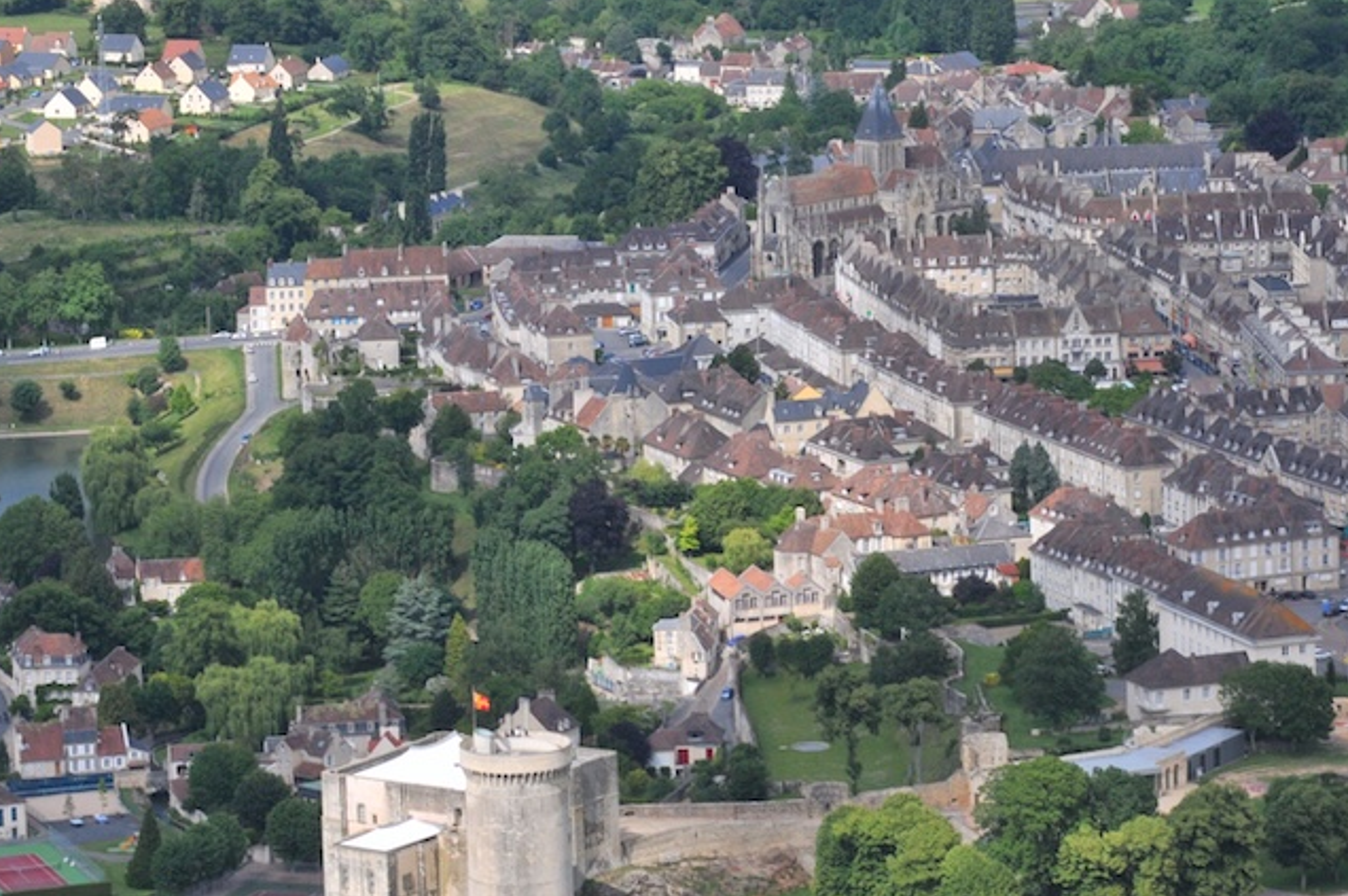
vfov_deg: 8.3
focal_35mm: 165
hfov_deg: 12.4
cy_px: 655
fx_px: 6173
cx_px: 960
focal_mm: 70
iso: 400
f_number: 14
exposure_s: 1/500
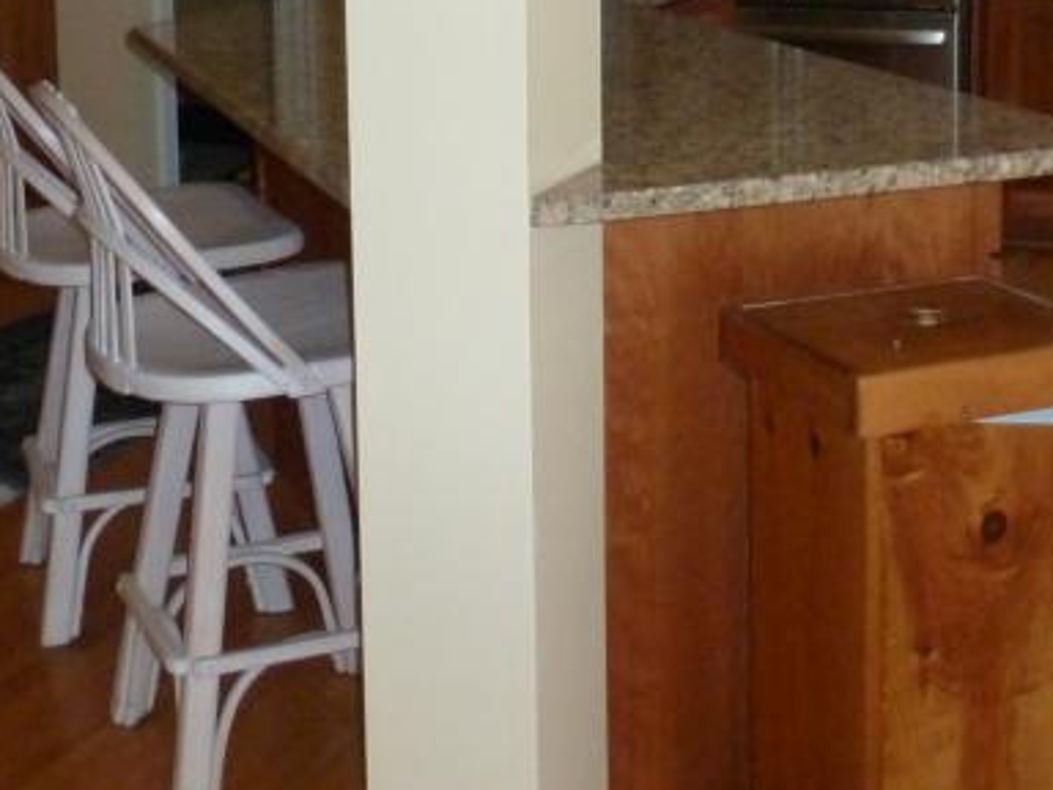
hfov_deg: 30.2
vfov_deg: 22.2
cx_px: 590
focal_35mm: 64
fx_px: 1947
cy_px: 33
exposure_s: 1/60
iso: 400
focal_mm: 4.3
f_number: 3.3
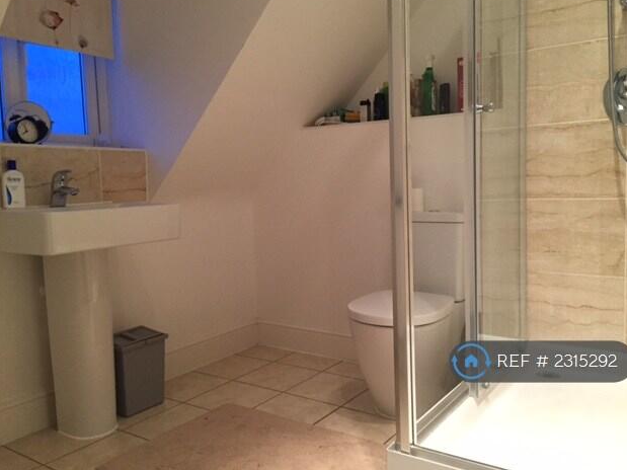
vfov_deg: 46.8
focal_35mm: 30
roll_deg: +1.7
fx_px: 543
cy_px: 228
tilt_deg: -4.1
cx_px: 323
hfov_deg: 60.0
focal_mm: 4.15
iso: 200
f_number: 2.2
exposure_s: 1/33
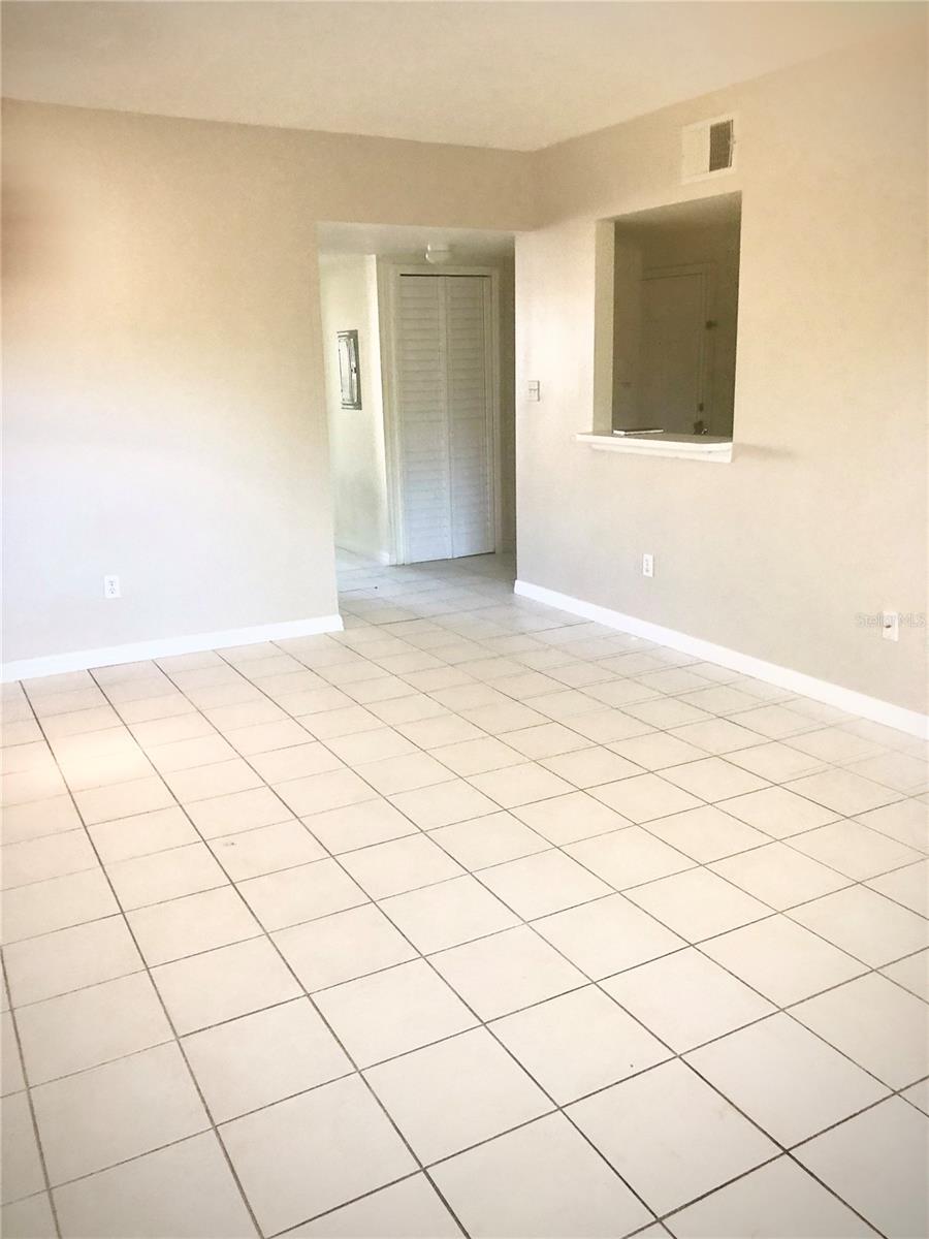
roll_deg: +1.5
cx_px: 464
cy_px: 620
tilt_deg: -12.6
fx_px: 1002
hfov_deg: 49.7
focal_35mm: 28
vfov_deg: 63.4
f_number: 1.8
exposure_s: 1/15
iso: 50
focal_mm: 4
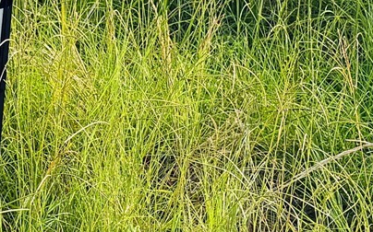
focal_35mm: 121
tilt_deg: -22.9
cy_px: 103
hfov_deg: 17.2
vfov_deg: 10.8
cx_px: 107
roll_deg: -1.9
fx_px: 1229
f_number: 1.78
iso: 80
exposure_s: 1/1618
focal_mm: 6.76
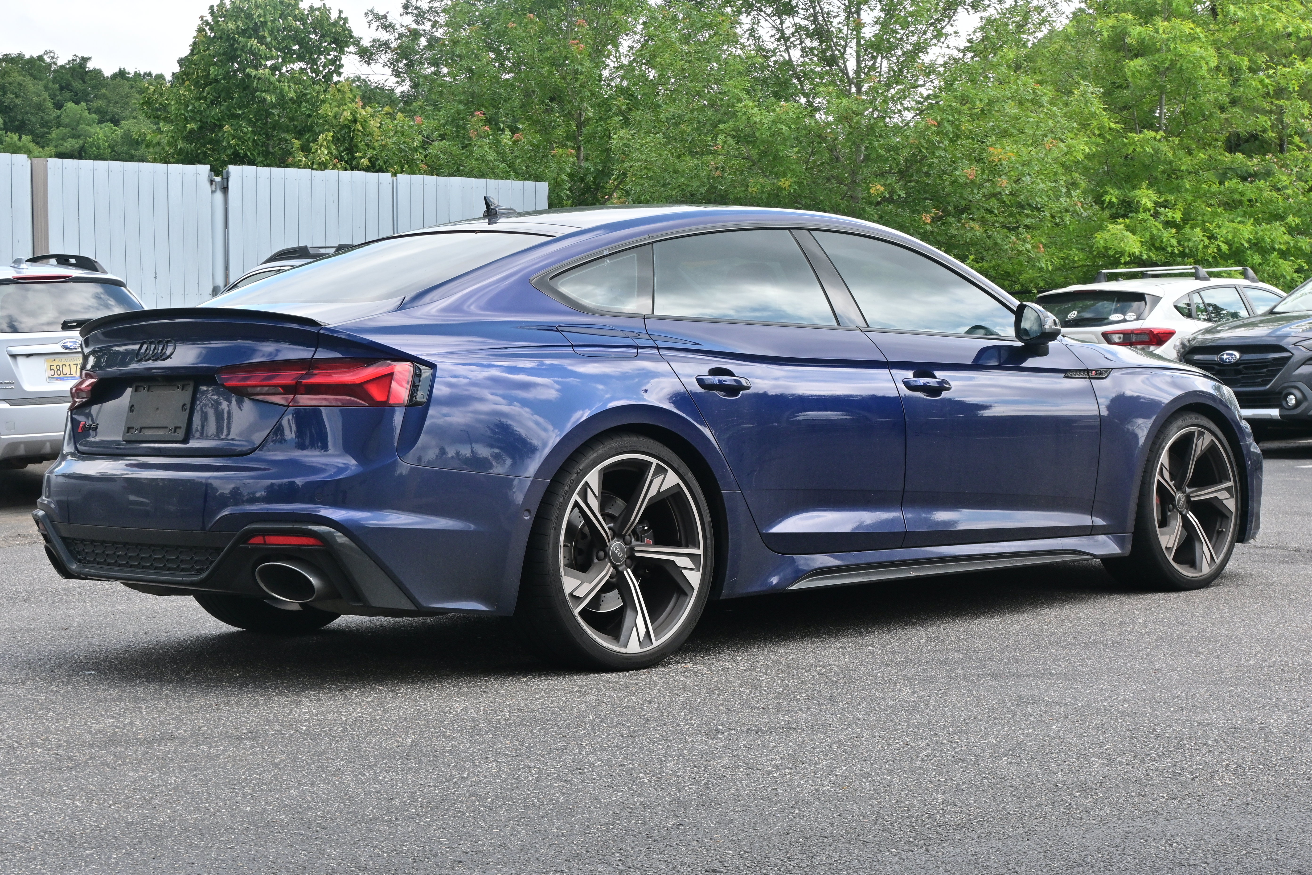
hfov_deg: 35.9
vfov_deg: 24.4
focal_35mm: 56
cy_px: 438
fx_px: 2023
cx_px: 656
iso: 220
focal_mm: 37
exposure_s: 1/125
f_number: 11
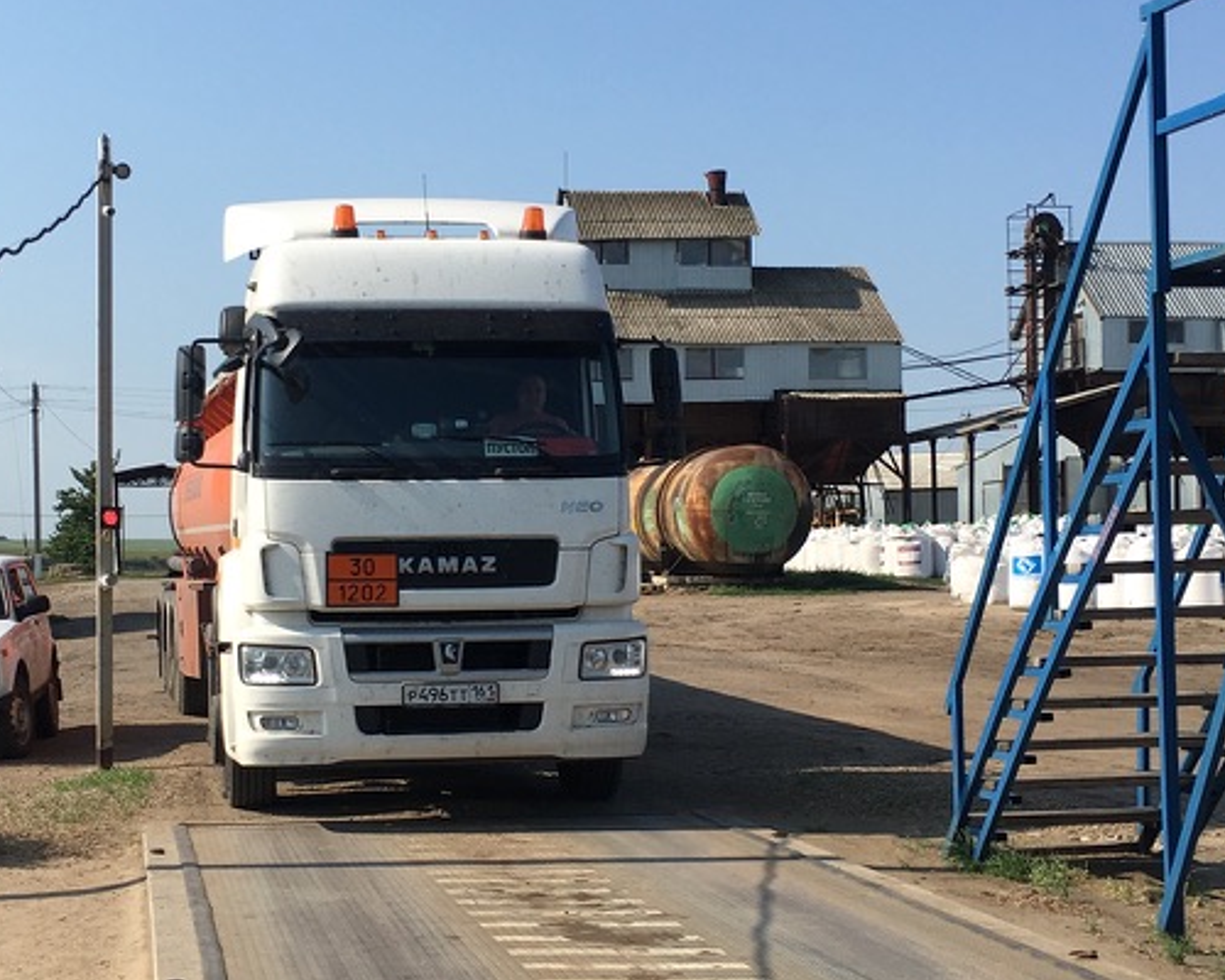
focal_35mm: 58
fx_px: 2103
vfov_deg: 26.2
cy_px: 519
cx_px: 436
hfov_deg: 32.3
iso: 25
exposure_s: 1/1748
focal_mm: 4.15
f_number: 2.2
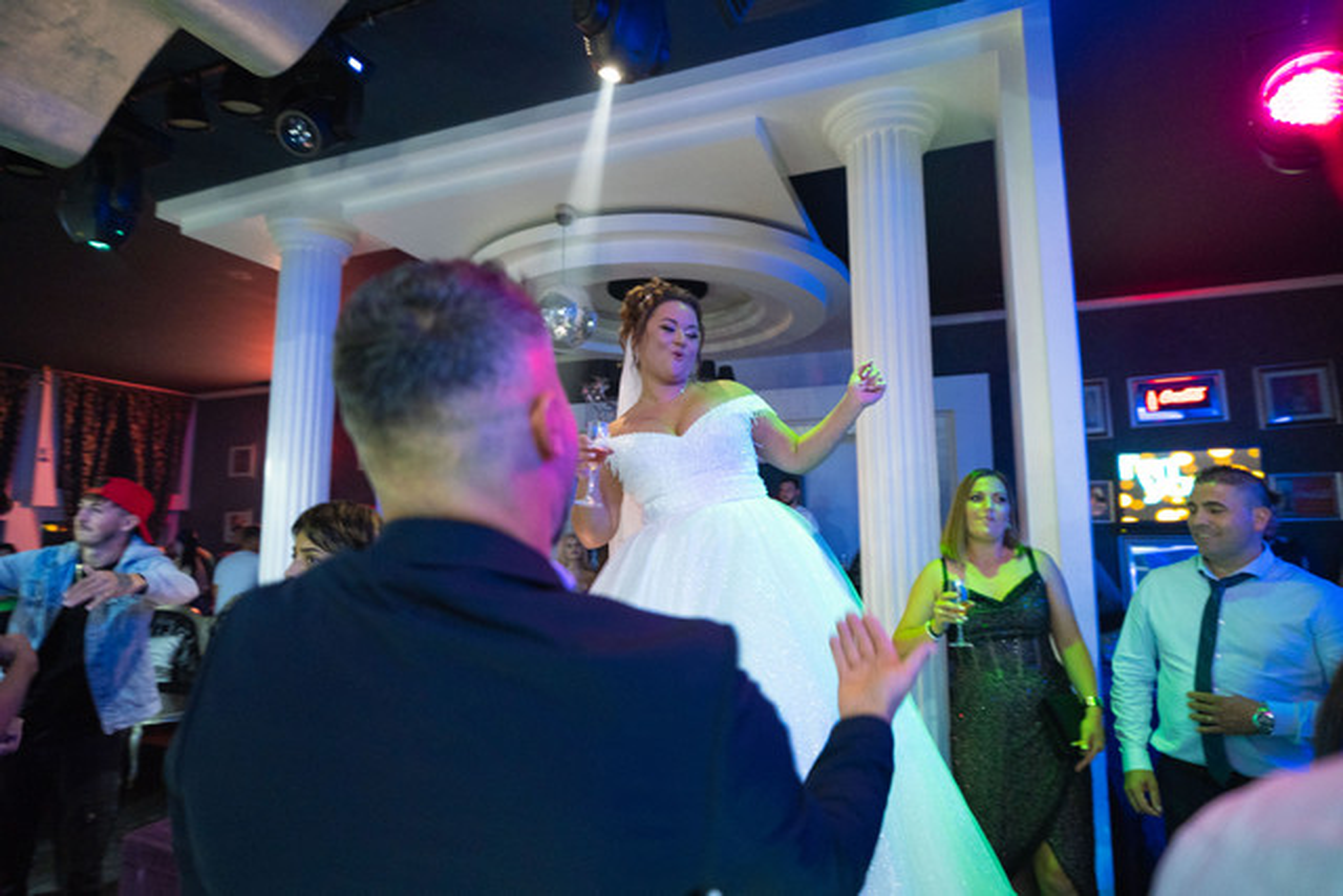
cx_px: 672
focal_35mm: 20
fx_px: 746
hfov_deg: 84.0
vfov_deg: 62.0
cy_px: 448
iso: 1600
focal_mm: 13
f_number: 1.4
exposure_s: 1/60
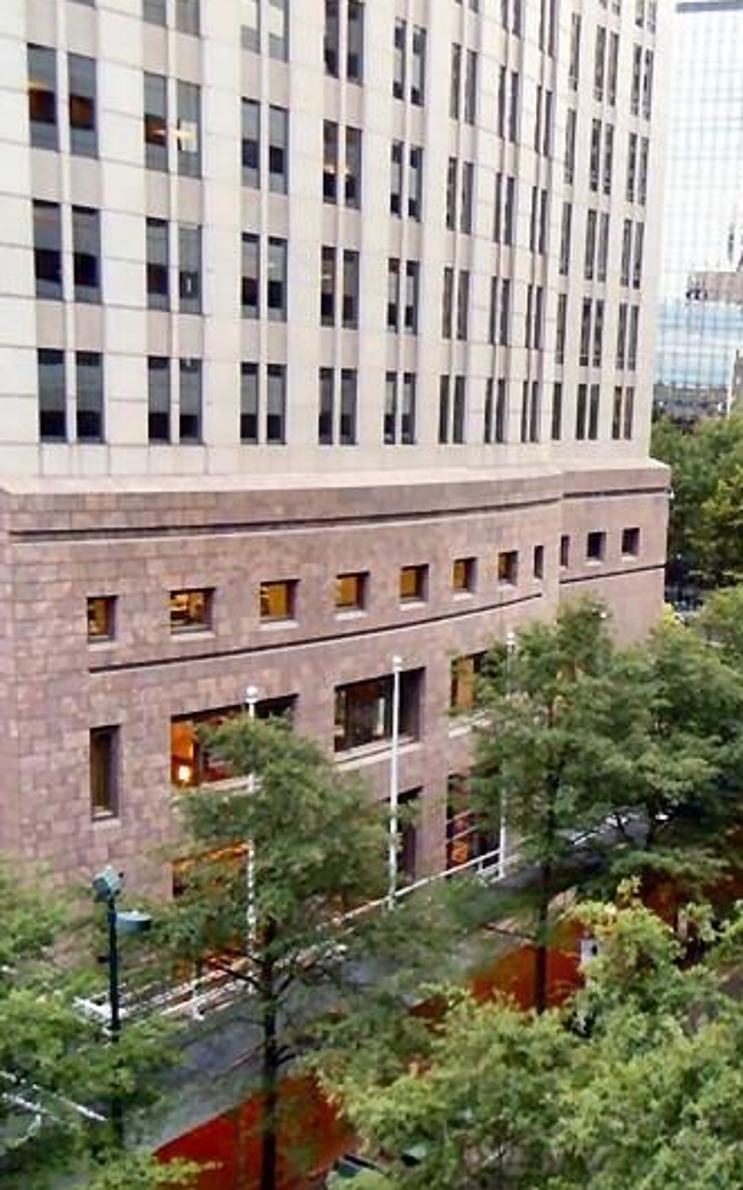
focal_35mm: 40
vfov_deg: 49.2
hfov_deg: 29.9
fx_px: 1297
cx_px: 736
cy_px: 662
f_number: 3.2
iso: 400
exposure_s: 1/25
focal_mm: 4.5
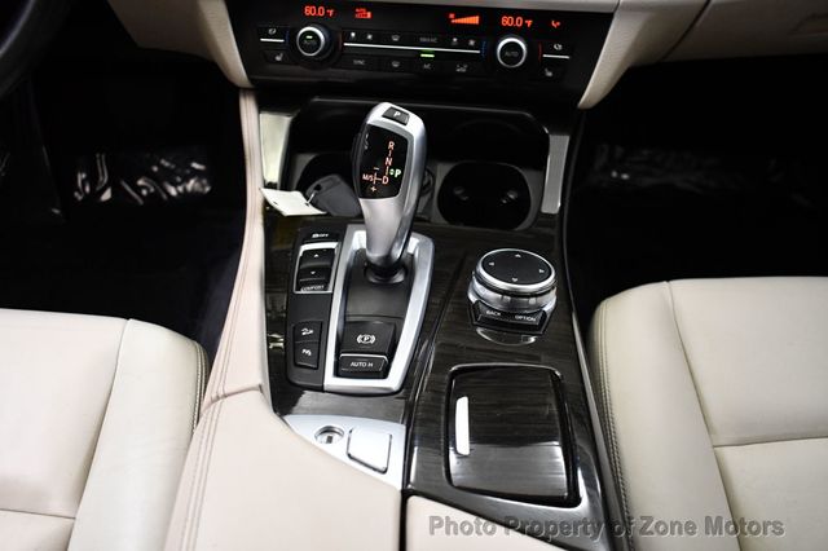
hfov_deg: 55.8
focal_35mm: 34
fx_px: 782
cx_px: 414
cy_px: 276
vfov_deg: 38.8
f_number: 3.8
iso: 3200
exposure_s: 1/60
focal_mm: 23
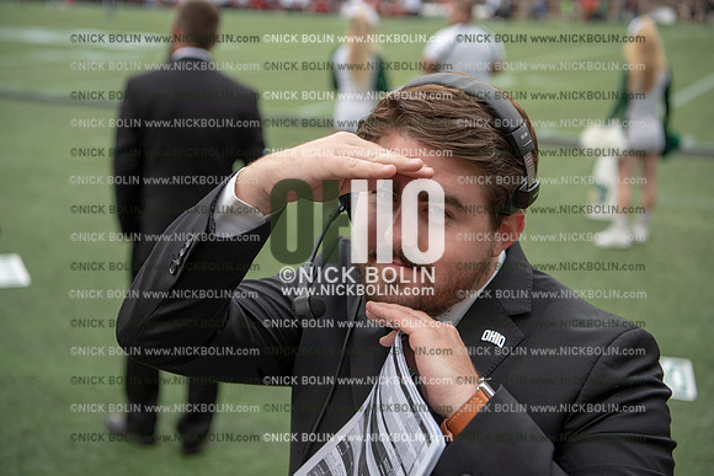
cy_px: 238
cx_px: 357
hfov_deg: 38.2
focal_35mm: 52
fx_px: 1032
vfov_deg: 26.0
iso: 250
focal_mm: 52
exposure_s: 1/500
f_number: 3.5
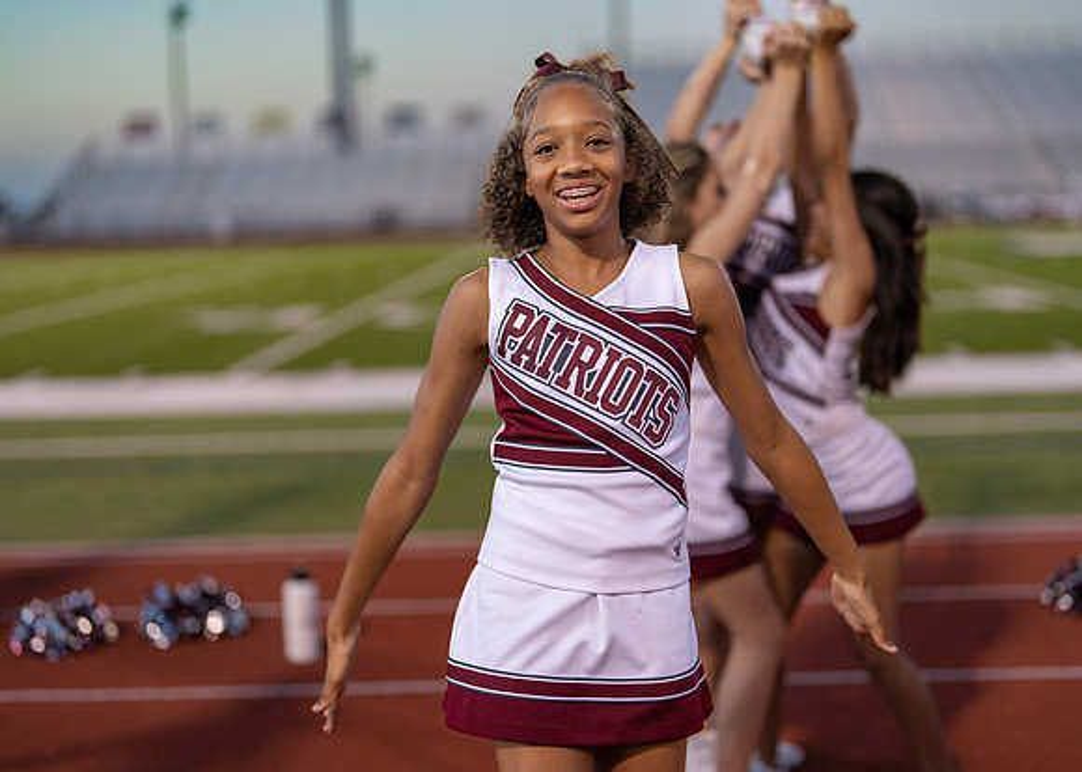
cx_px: 574
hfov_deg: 35.7
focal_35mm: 55
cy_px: 381
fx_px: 1680
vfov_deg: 25.9
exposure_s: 1/1000
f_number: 1.2
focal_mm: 50
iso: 400
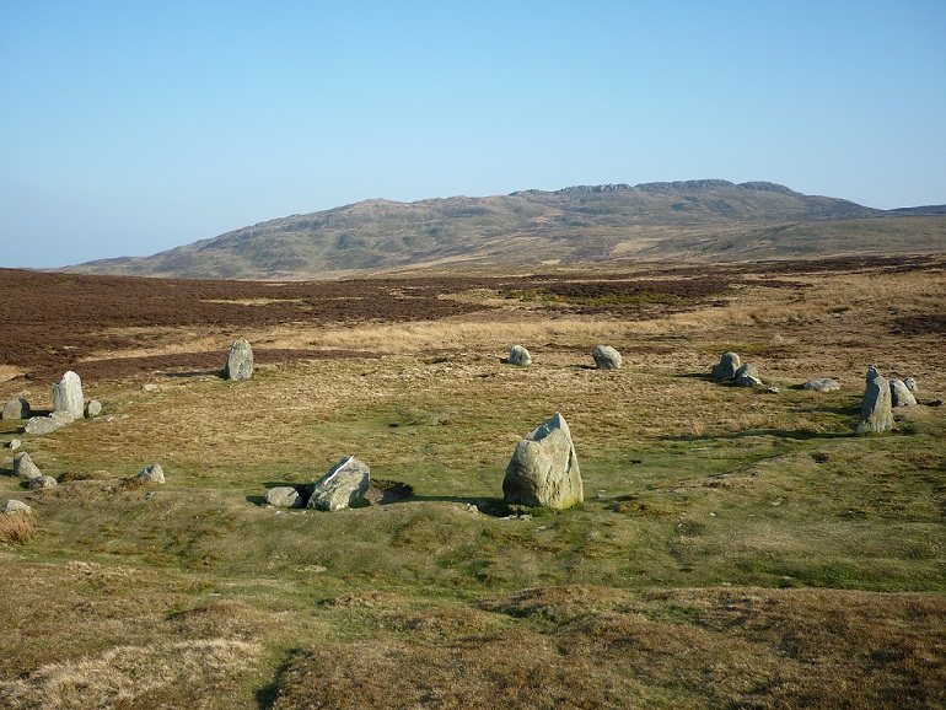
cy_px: 355
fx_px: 902
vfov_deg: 43.0
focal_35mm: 33
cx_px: 473
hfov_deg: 55.3
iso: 80
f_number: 2.8
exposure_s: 1/800
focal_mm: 5.5
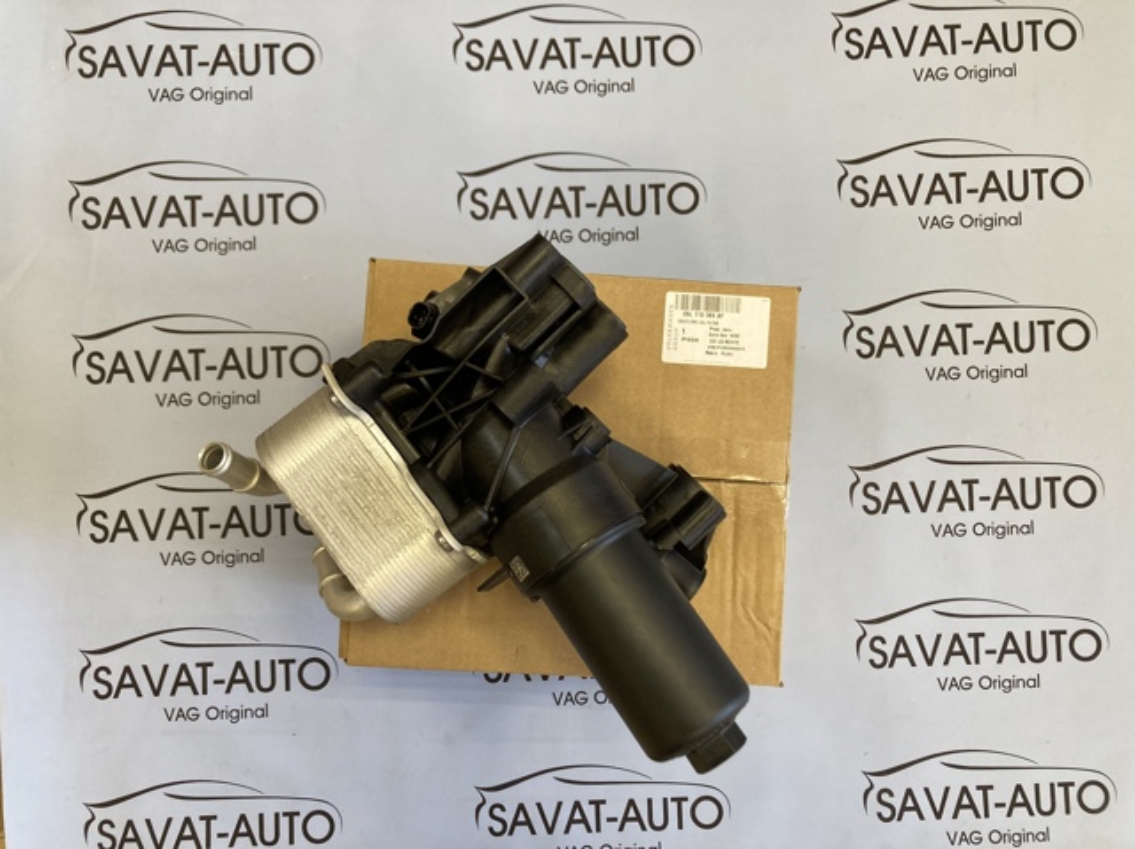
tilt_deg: -88.2
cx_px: 568
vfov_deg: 49.7
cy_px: 424
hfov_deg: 63.5
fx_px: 917
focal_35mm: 28
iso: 80
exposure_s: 1/64
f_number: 1.8
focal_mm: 3.99
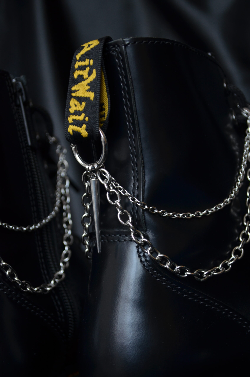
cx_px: 125
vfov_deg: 32.0
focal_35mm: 63
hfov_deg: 21.5
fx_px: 659
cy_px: 188
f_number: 5.6
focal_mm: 42
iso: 400
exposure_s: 1/30
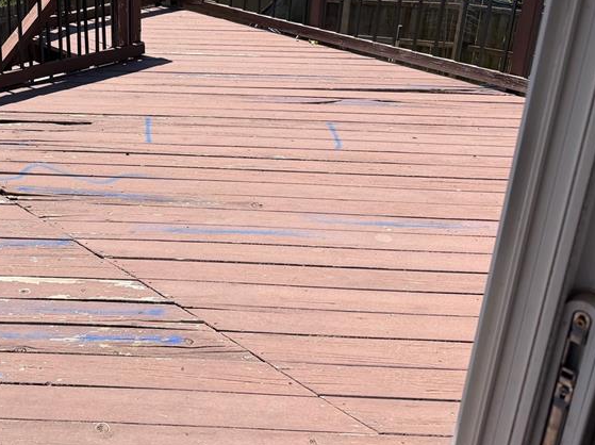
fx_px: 755
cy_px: 91
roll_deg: -0.6
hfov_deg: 41.5
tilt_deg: -20.3
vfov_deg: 32.0
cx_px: 138
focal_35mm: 44
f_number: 1.78
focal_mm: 6.76
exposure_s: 1/3759
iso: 80
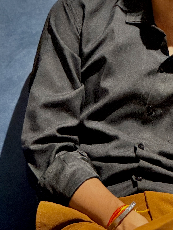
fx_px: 1832
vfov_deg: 7.2
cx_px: 133
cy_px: 77
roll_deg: -2.6
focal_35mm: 275
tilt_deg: -8.0
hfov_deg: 5.4
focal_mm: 15.66
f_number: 2.8
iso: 800
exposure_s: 1/33
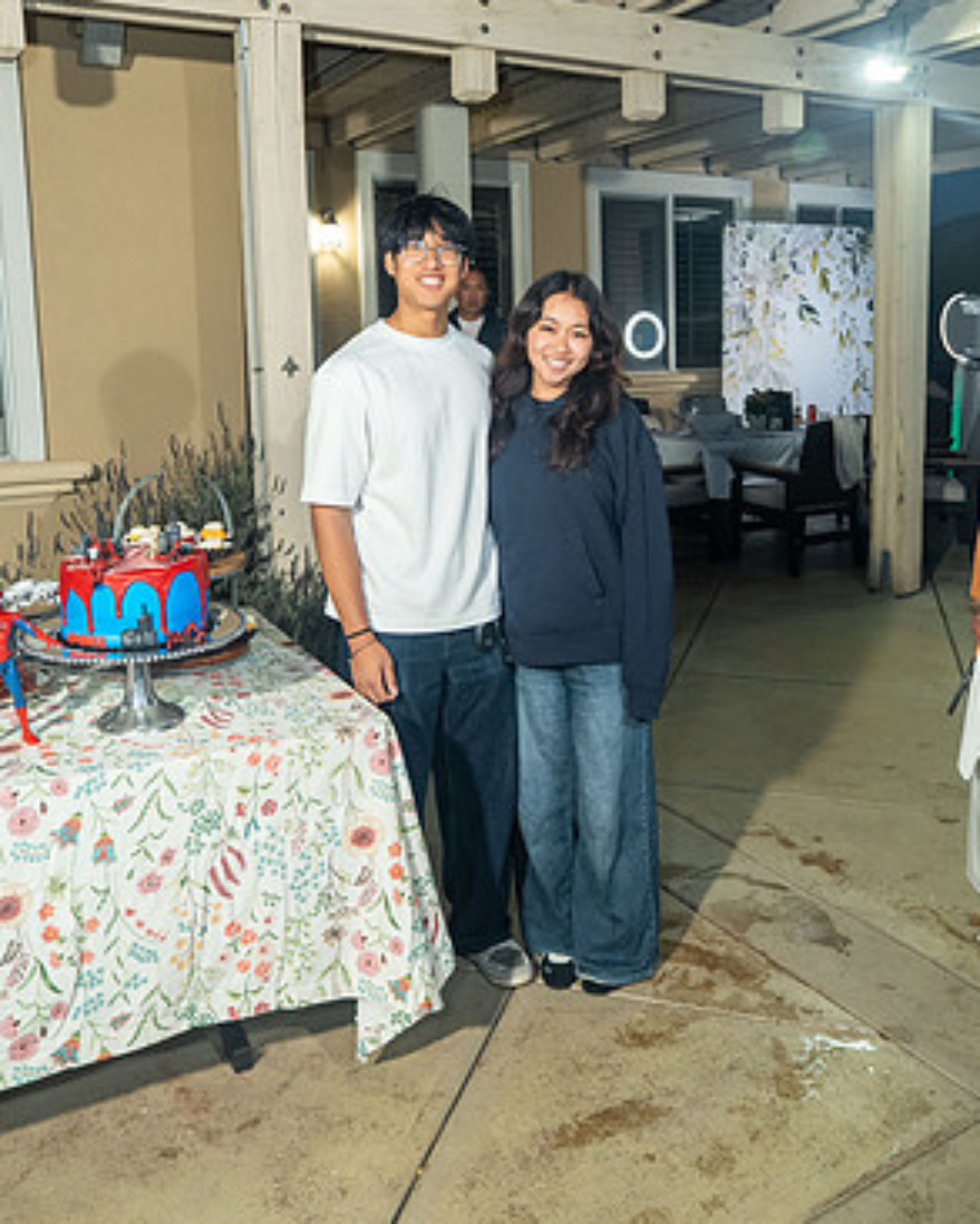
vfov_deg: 58.4
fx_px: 1087
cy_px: 502
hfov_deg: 48.5
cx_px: 498
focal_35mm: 30
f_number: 3.5
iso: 640
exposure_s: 1/160
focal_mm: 26
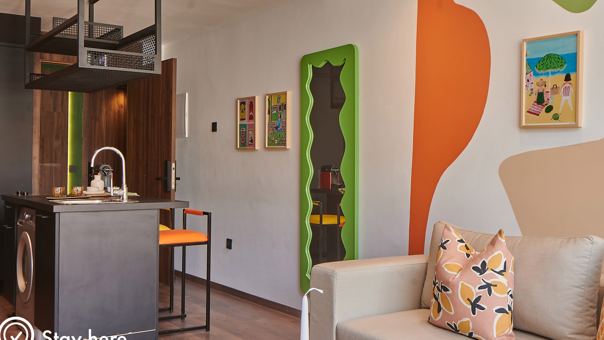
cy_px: 163
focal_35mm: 56
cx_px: 308
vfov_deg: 21.4
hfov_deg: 37.2
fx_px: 897
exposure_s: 1/100
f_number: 3.2
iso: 100
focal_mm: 50
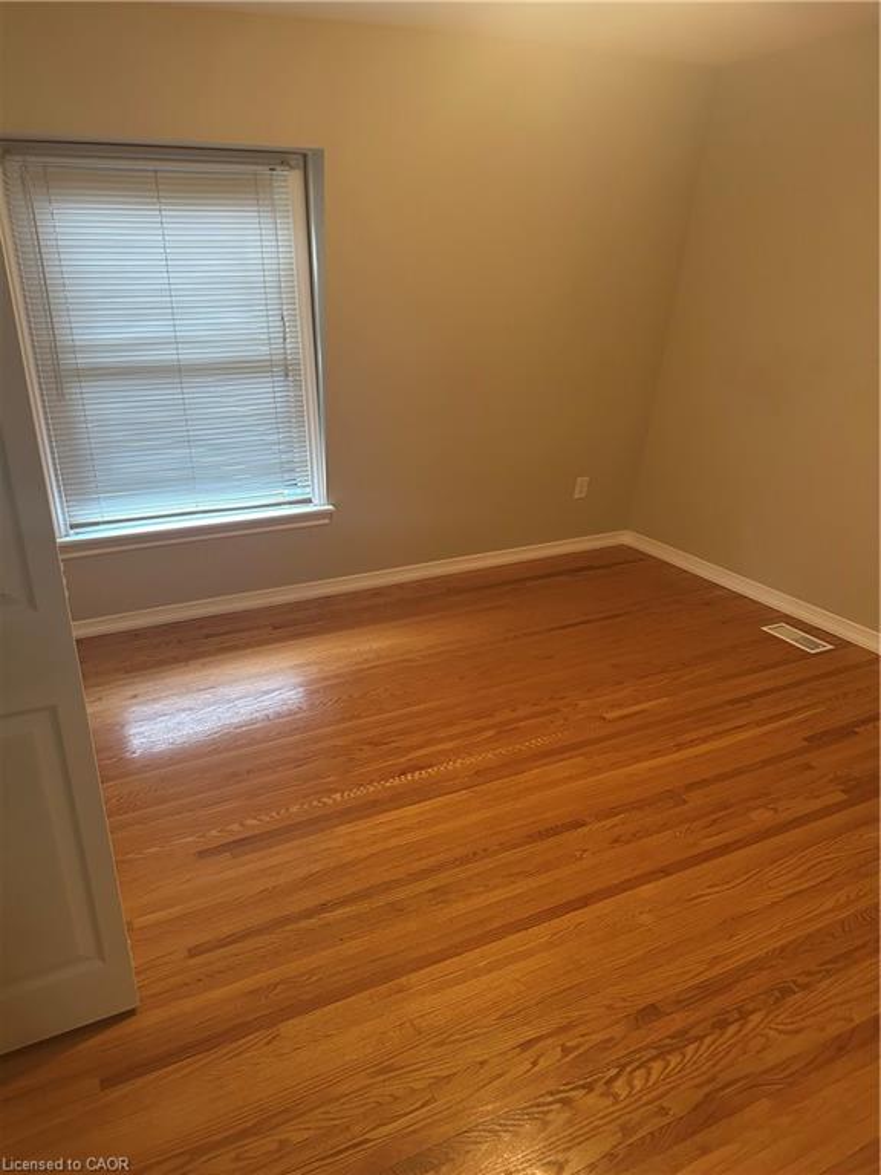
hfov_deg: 56.8
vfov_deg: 71.6
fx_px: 814
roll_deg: +0.0
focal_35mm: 24
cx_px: 440
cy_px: 588
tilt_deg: -20.8
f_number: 1.78
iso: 500
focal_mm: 6.86
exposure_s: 1/60
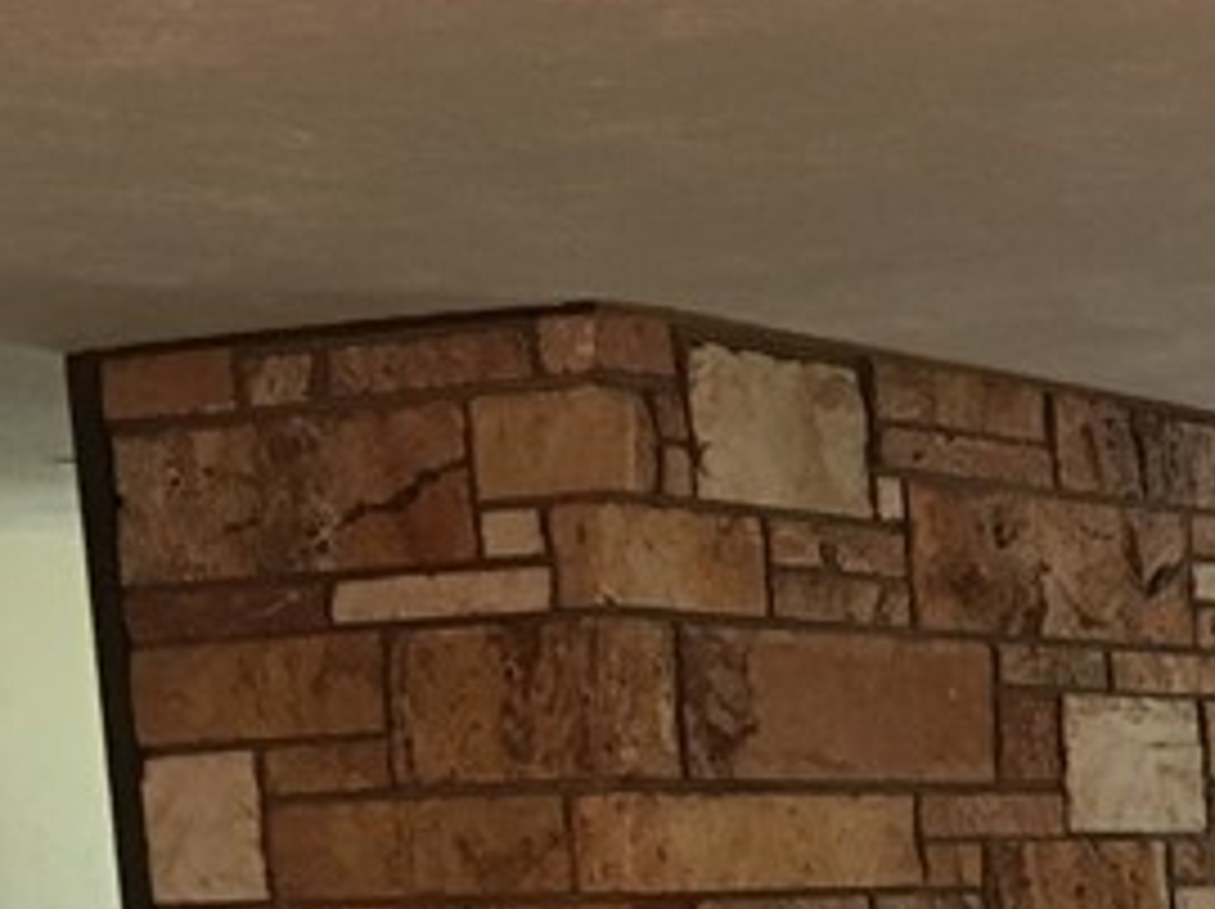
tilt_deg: -8.7
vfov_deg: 12.5
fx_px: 3858
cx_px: 1706
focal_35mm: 110
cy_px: 1516
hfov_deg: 16.6
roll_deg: +1.9
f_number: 2.2
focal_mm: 4.15
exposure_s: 1/30
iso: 125
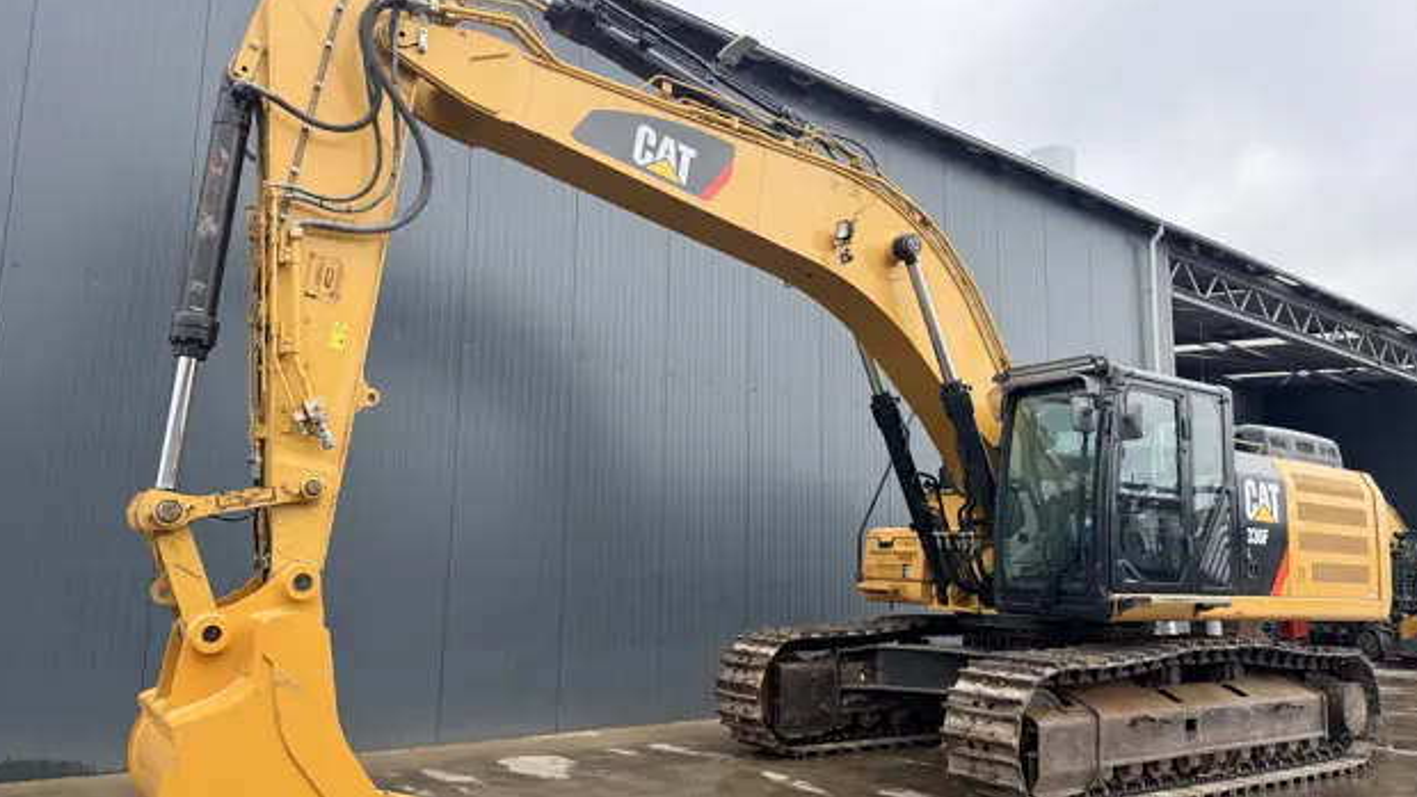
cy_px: 413
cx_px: 720
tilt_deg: +9.0
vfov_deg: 42.9
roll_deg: -1.2
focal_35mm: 27
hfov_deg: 69.8
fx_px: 1015
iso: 100
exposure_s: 1/1337
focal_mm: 6.76
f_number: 1.78
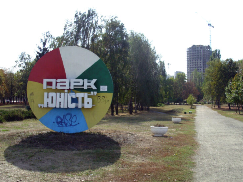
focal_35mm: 40
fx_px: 281
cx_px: 126
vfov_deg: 35.9
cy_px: 90
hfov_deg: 46.8
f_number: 2.9
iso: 50
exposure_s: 1/912
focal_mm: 6.3
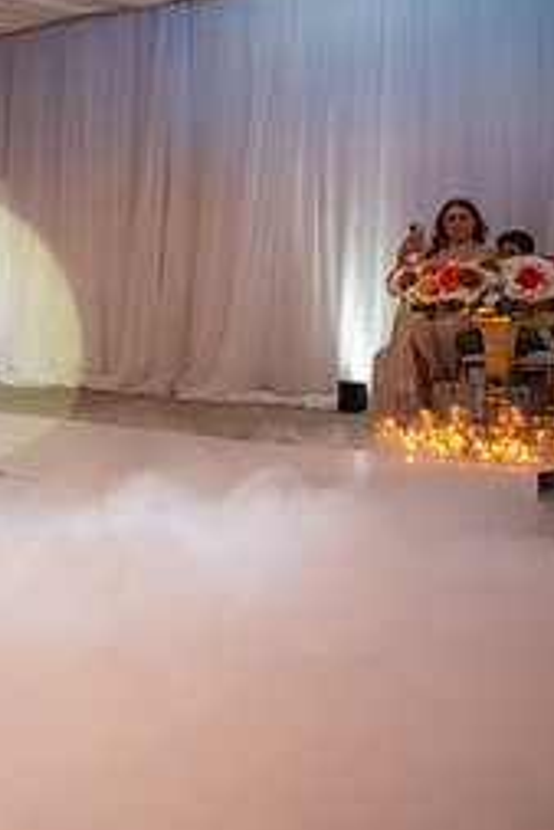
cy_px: 258
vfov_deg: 35.8
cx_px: -269
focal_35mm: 55
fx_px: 1268
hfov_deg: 21.0
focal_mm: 24
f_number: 2.8
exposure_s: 1/125
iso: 1000
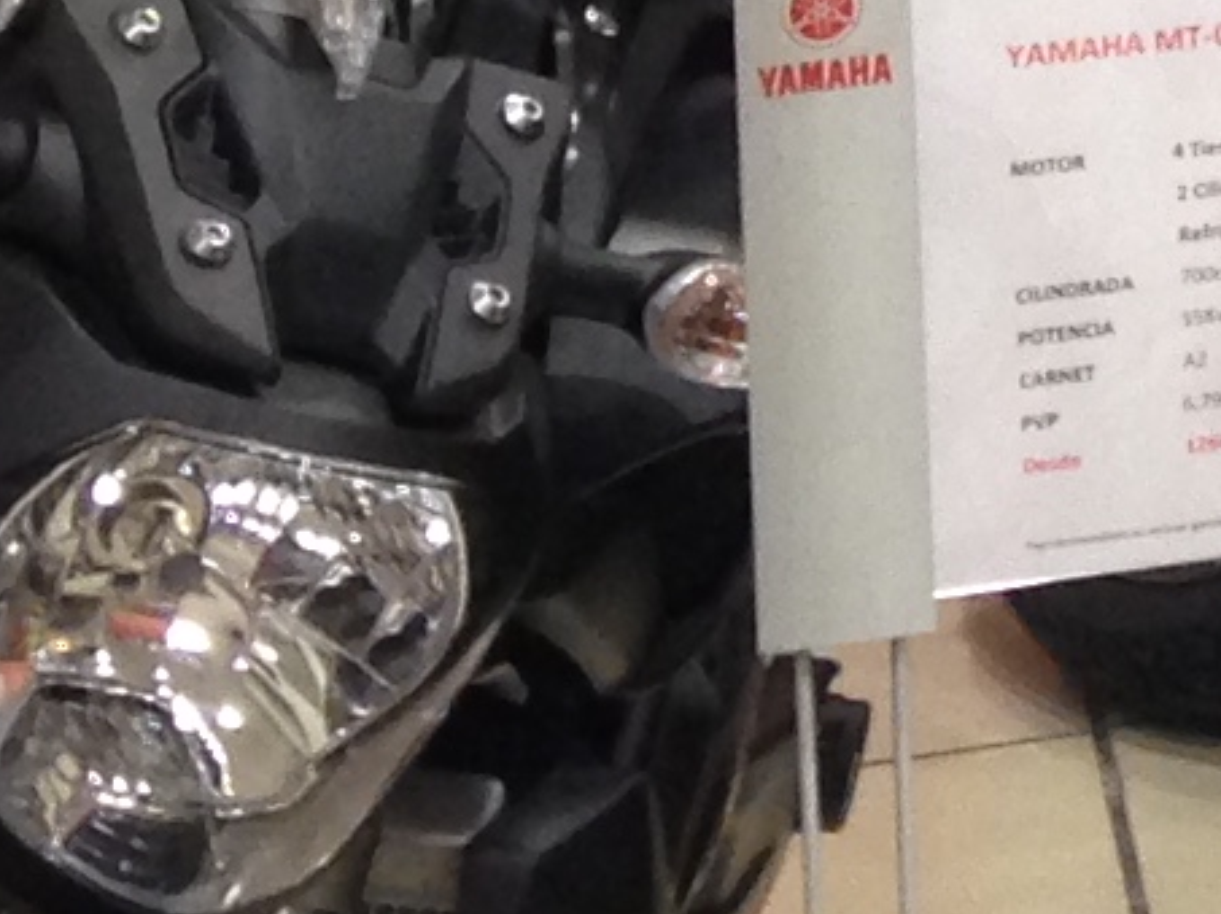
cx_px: 3323
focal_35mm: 238
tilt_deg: -7.2
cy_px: -1364
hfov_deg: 7.5
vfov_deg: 6.0
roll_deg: +1.9
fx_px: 8388
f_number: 2.4
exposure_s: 1/20
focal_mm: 4.12
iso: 125
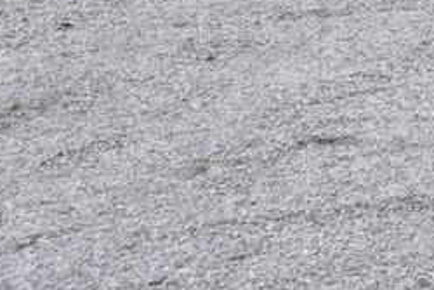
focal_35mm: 202
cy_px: -414
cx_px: 613
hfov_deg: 9.9
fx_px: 2437
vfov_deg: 6.5
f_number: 4.5
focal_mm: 35
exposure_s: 1/80
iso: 200
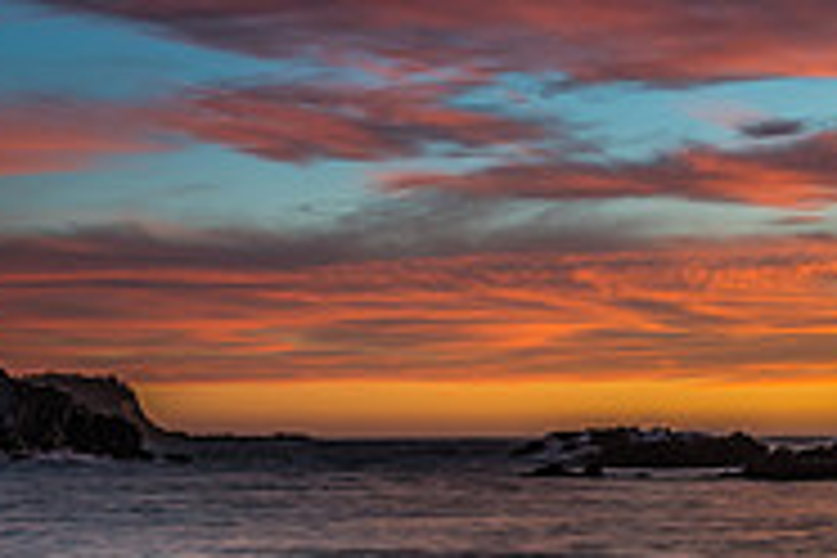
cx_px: 734
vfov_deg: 18.1
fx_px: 1744
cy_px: 367
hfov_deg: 26.2
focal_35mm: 75
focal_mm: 24
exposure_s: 1.6
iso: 100
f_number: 8
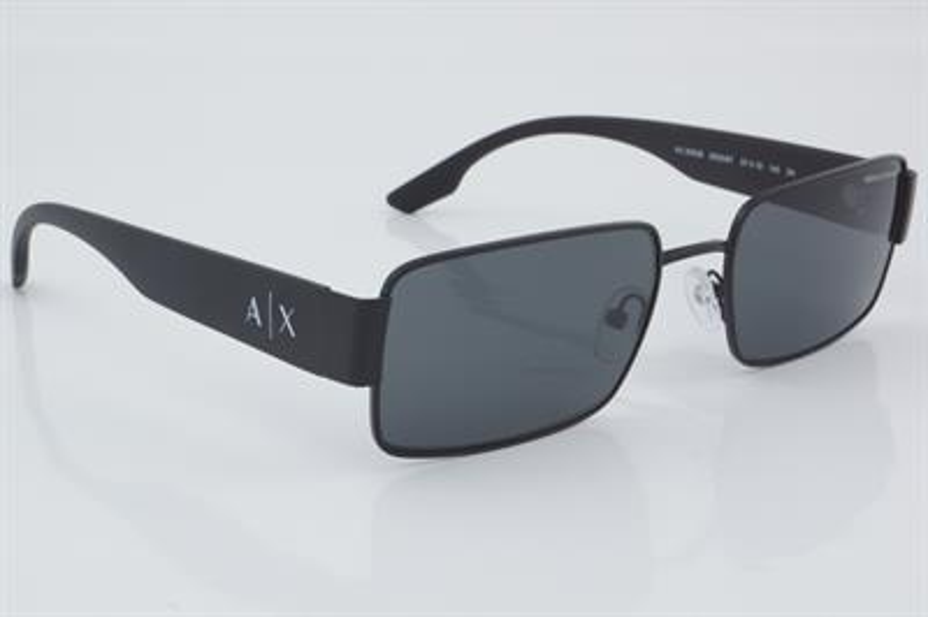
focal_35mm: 82
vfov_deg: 16.5
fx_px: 2125
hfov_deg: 24.6
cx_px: 464
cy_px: 308
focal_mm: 55
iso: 100
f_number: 32
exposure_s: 1/4
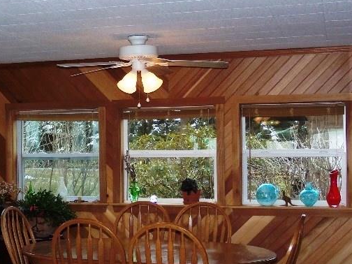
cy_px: 148
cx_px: 97
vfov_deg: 21.9
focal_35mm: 67
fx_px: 681
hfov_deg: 28.6
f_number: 3.4
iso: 100
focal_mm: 5.9
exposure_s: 1/125
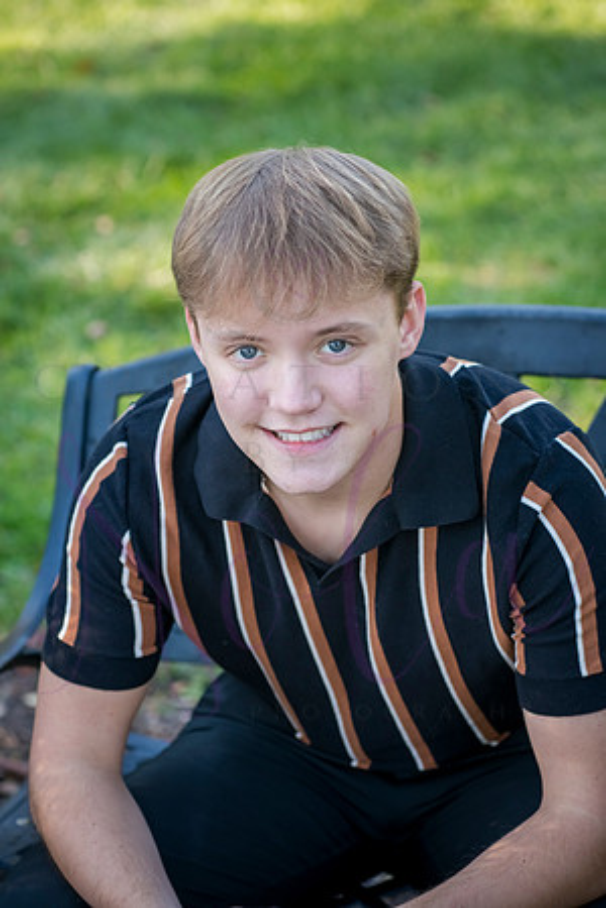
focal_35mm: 80
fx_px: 2020
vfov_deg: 25.4
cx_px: 303
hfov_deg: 17.1
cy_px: 454
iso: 800
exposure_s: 1/320
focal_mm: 80
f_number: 5
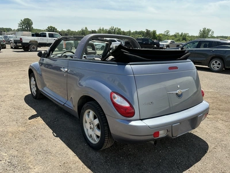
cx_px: 115
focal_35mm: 28
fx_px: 186
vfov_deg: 49.7
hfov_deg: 63.4
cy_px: 86
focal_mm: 3
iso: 25
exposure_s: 1/1168
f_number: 1.8
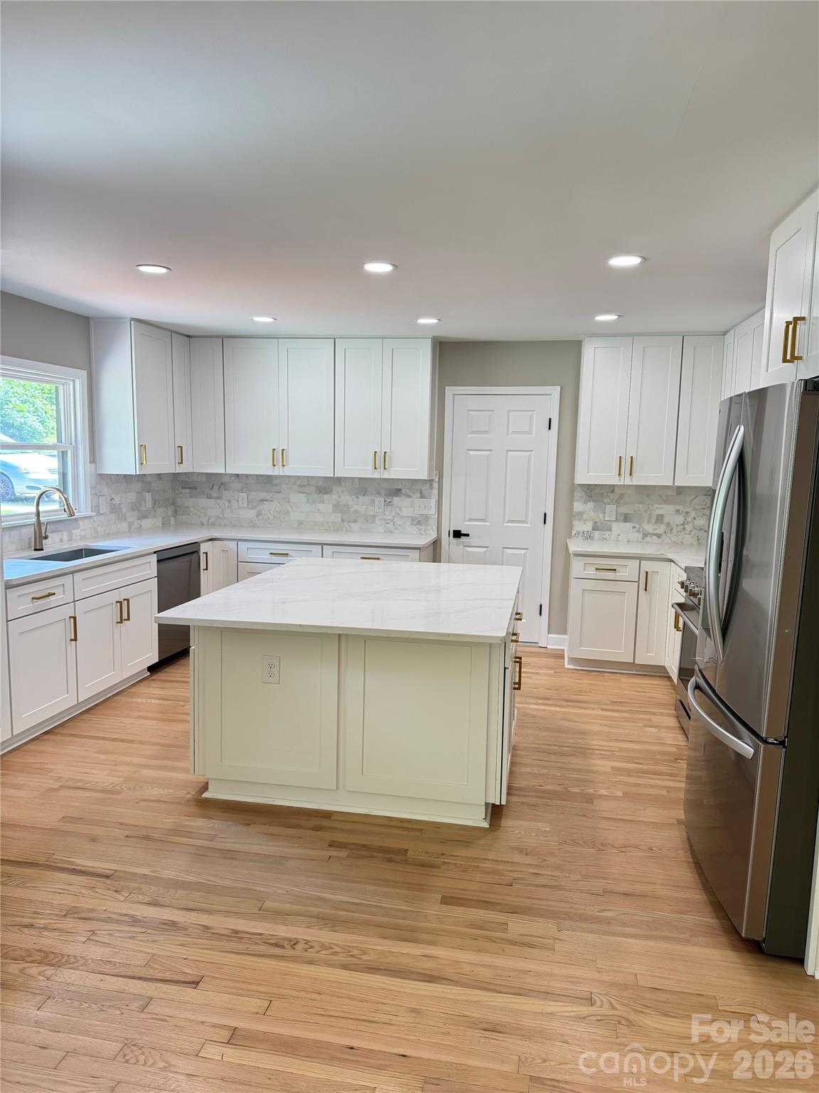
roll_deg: -1.3
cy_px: 546
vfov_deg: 71.6
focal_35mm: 24
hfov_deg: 56.8
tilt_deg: -6.2
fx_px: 757
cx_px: 410
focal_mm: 6.76
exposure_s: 1/120
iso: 125
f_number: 1.78
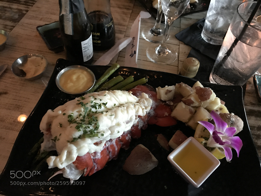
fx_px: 211
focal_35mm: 28
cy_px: 98
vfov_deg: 49.7
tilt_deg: -51.5
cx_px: 130
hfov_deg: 63.4
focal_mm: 3.99
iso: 100
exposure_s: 1/4
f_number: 1.8
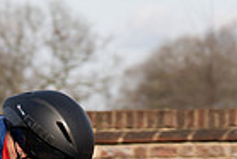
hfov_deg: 4.4
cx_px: 90
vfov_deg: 2.9
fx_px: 3097
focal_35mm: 470
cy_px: 208
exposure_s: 1/800
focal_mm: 84
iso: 100
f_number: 4
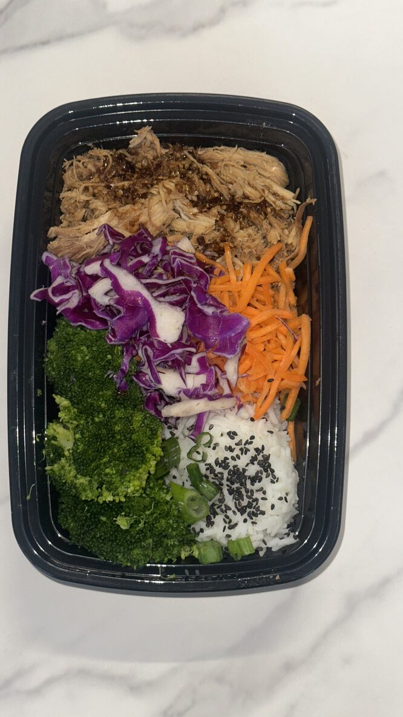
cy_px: 358
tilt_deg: -83.4
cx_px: 175
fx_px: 1007
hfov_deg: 22.6
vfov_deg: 39.2
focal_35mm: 53
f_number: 1.78
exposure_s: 1/40
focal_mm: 6.86
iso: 50
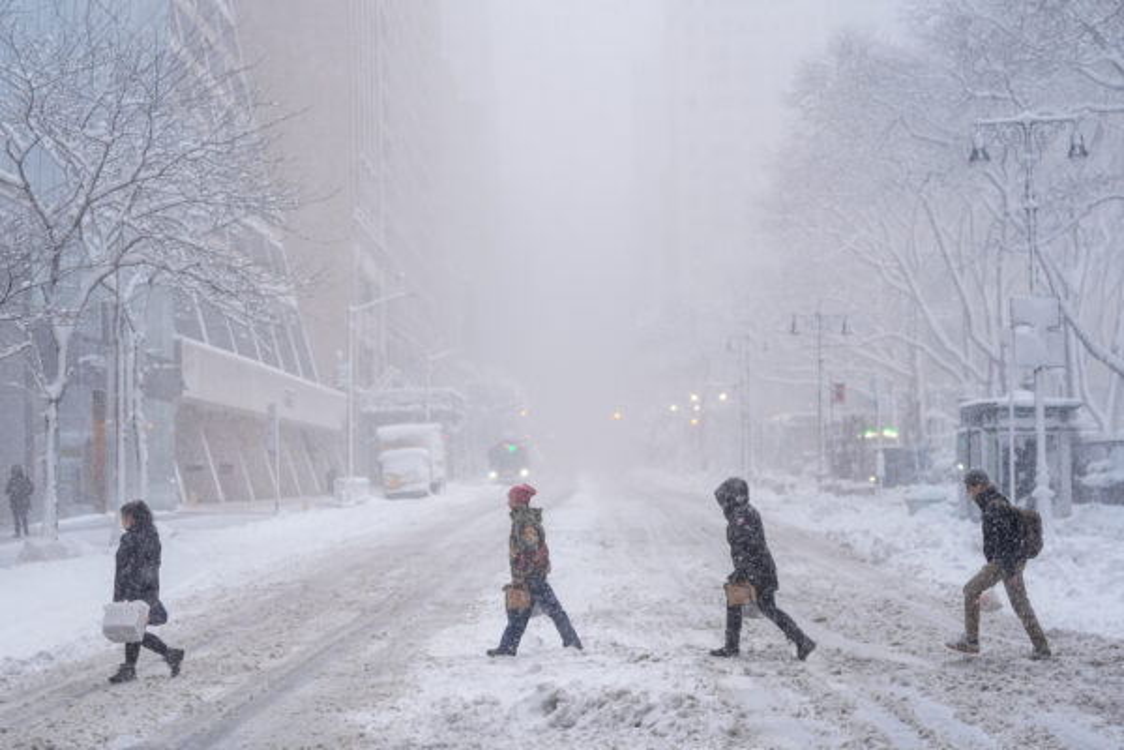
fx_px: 2185
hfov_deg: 28.8
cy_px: 375
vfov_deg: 19.5
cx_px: 562
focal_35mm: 70
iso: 800
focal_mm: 70
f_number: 2.8
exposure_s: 1/500
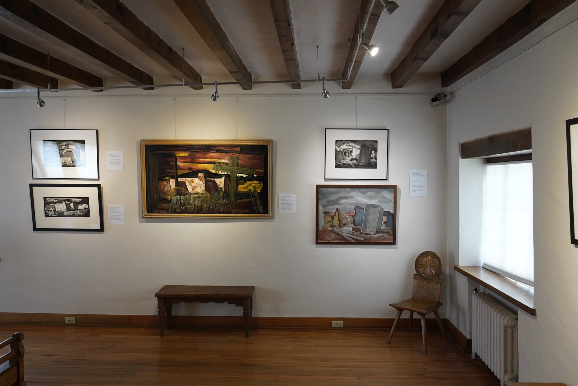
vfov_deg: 46.4
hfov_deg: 65.5
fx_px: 450
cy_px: 193
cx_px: 289
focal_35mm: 28
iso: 4000
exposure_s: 1/100
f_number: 7.1
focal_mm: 28
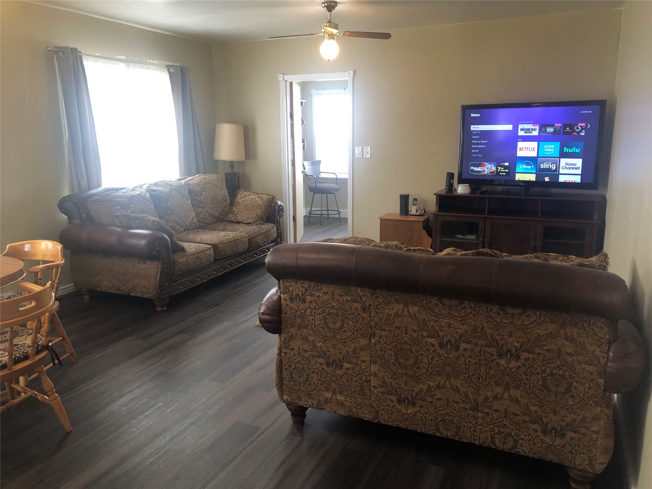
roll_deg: +0.5
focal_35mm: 28
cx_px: 326
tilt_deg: -11.5
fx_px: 527
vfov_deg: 49.7
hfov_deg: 63.4
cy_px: 244
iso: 40
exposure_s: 1/17
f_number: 1.8
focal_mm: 3.99
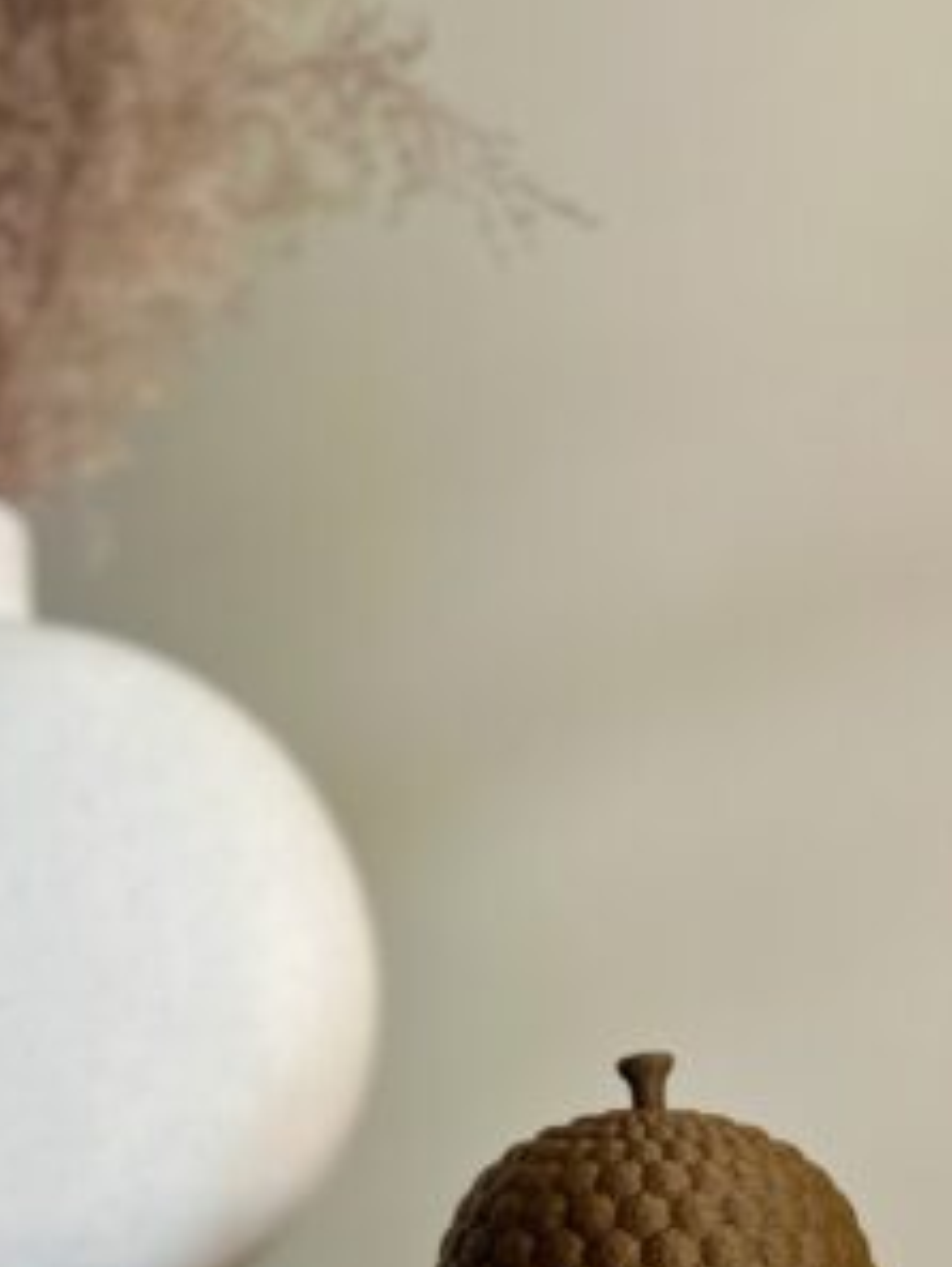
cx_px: 504
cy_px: 1092
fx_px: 1795
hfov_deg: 29.7
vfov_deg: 36.9
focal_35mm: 49
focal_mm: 5.7
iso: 200
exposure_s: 1/60
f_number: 1.5
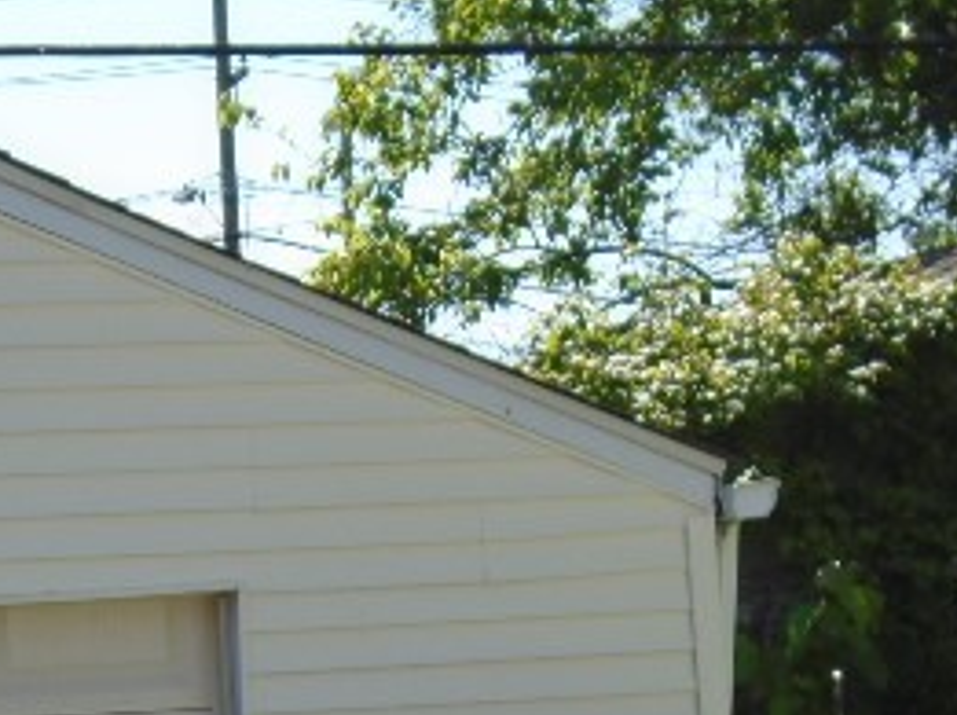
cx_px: 37
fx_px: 4611
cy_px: 840
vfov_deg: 8.8
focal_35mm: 167
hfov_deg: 11.7
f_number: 5.5
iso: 100
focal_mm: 12
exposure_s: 1/250
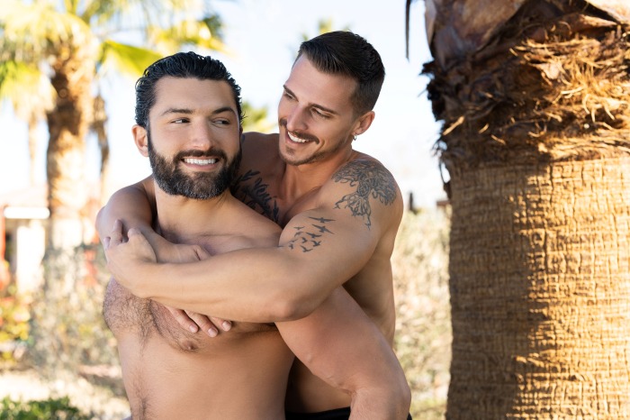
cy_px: 210
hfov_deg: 39.6
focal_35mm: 50
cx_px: 315
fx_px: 875
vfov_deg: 27.0
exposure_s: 1/4000
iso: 800
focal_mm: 50
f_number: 2.8
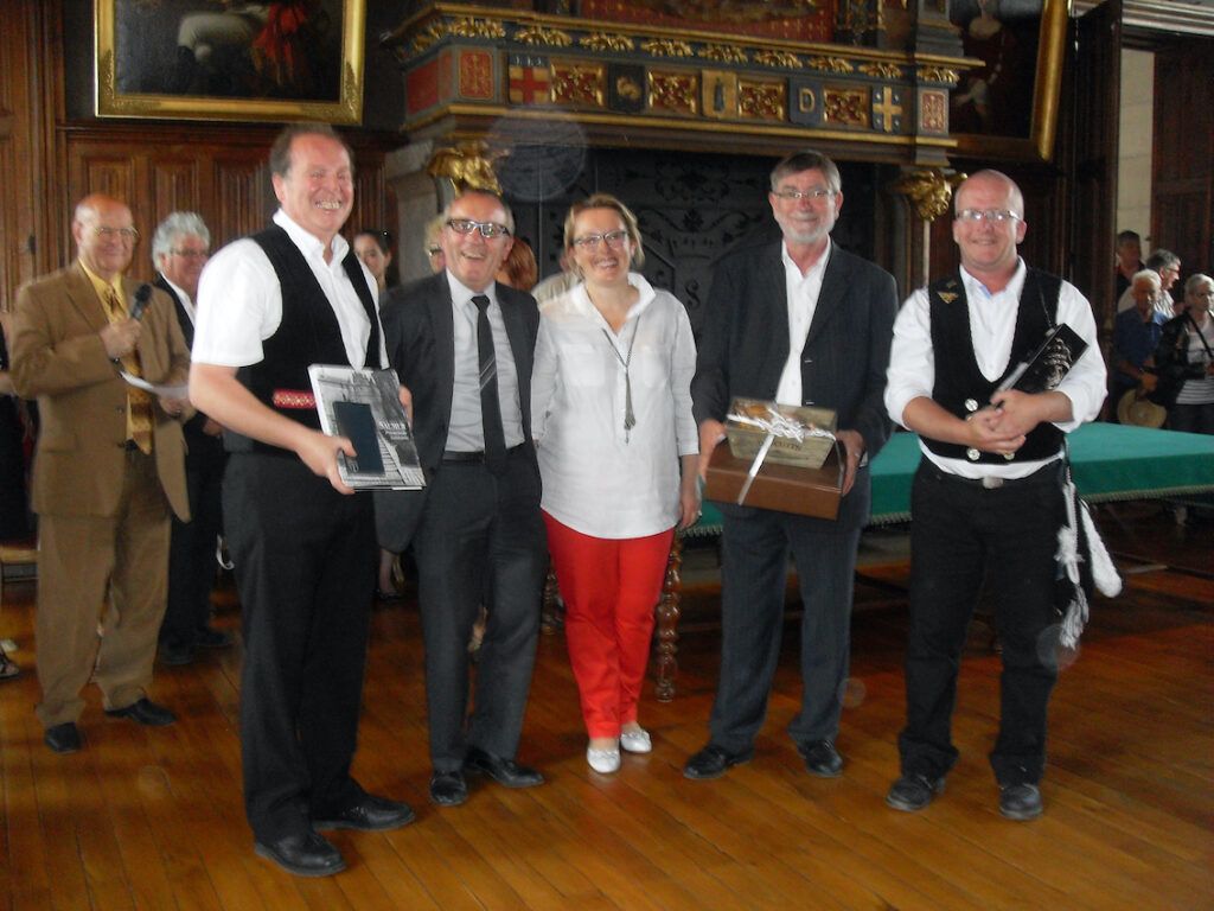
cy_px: 456
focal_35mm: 37
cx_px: 607
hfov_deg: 50.1
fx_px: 1298
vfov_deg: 38.7
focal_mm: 6.3
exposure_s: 1/45
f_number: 2.8
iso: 200
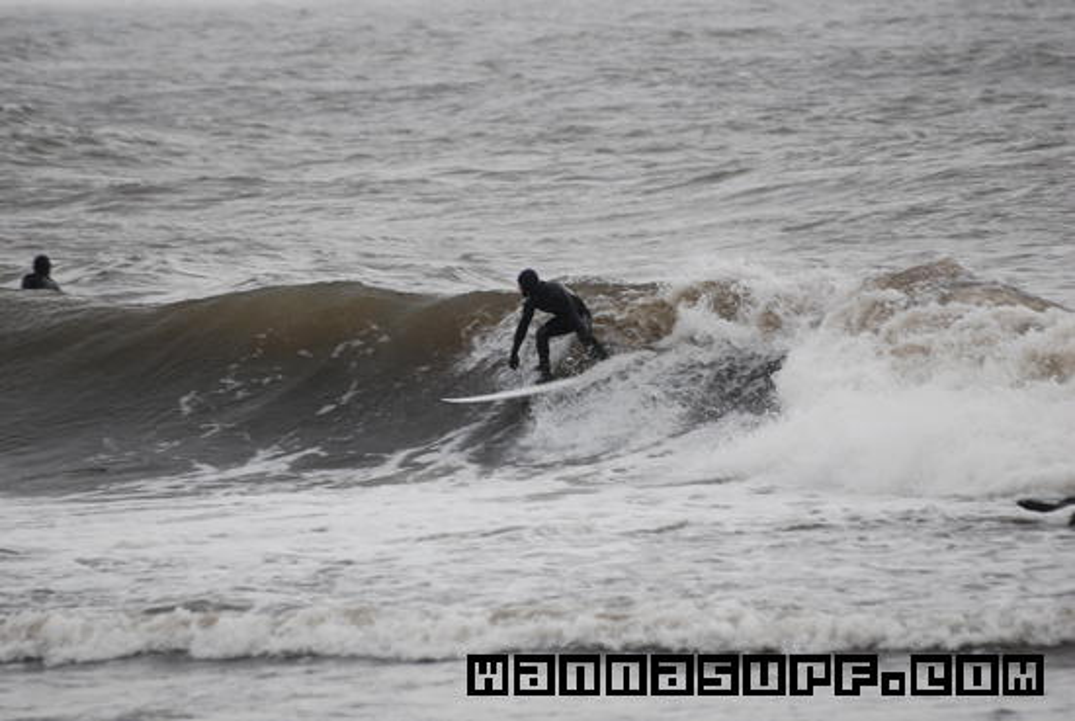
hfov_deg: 6.2
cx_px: 538
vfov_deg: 4.2
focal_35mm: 330
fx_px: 9873
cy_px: 360
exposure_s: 1/250
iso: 400
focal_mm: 220
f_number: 5.3
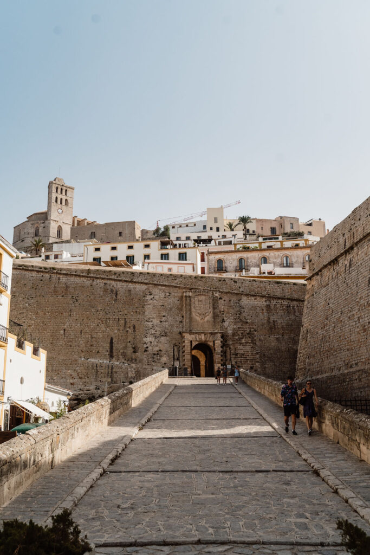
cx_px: 185
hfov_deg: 36.0
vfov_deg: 51.9
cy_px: 278
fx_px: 570
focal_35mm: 37
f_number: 5
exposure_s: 1/4000
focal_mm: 37
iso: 640
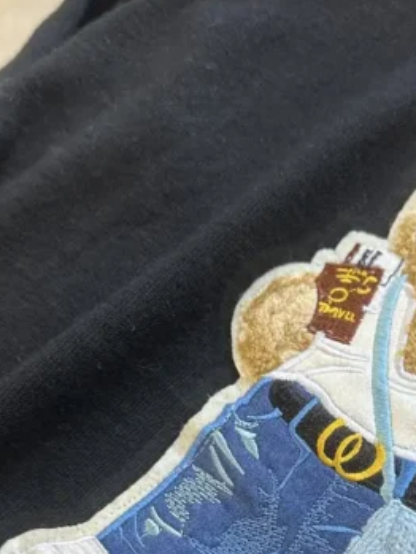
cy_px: 516
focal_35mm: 55
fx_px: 881
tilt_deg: -68.5
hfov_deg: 26.3
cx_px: 305
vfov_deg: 32.8
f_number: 1.78
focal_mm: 6.86
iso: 250
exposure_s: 1/93
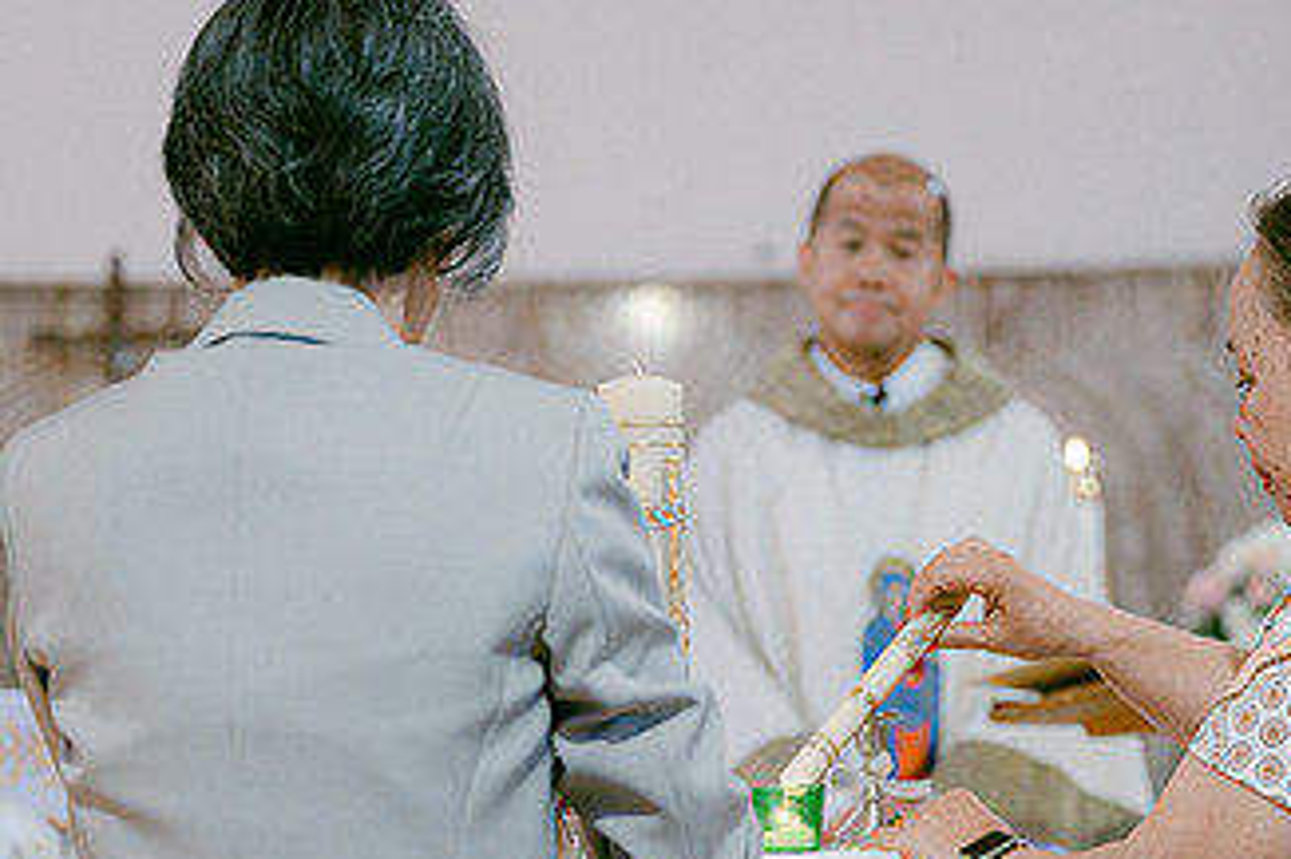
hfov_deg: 15.6
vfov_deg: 10.4
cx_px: 832
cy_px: 574
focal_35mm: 131
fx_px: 4695
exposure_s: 1/125
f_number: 2.8
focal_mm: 70
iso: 560
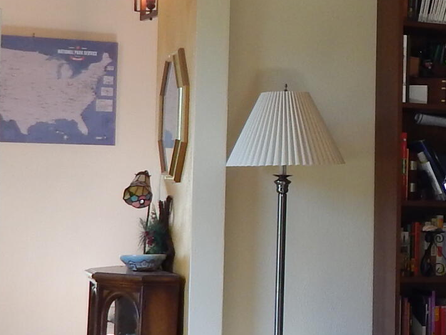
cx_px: 595
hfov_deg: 18.6
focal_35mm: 97
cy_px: 154
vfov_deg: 15.3
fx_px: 1250
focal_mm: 4
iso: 125
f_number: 3
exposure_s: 1/30
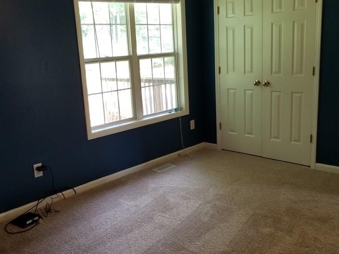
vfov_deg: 40.7
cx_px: 167
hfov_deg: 52.6
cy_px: 132
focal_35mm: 35
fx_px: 343
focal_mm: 4.25
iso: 125
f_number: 1.7
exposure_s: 1/60
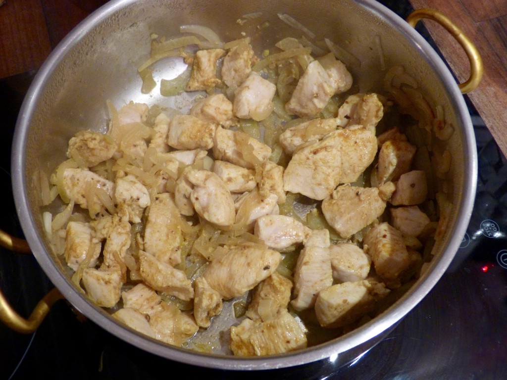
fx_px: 542
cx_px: 254
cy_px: 190
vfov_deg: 38.7
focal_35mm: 37
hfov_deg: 50.1
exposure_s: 1/15
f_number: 3.1
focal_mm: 6.3
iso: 500
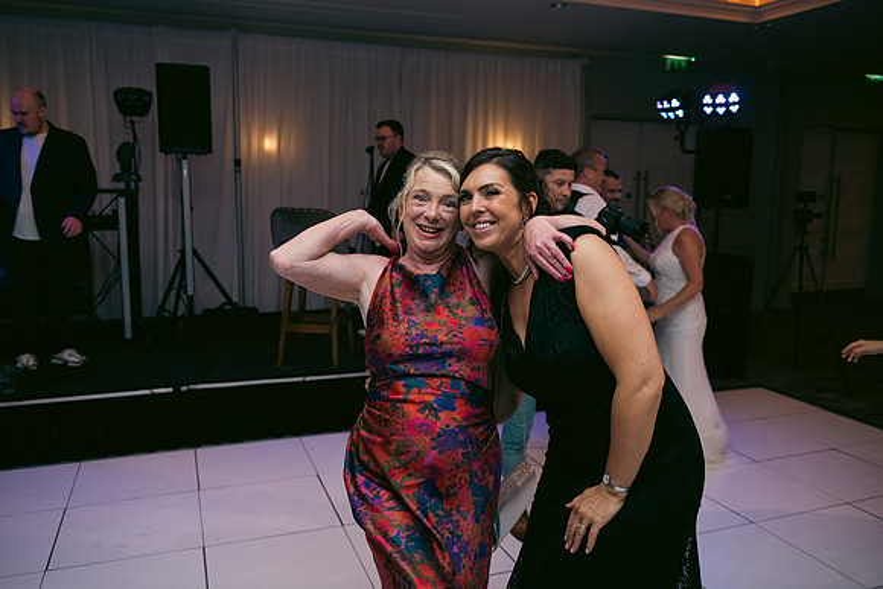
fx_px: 711
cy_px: 294
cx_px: 442
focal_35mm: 29
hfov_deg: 63.6
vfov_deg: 45.0
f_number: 3.5
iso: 800
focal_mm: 29
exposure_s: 1/160
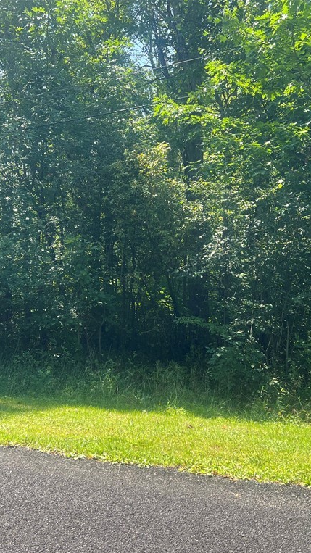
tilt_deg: +2.0
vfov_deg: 52.8
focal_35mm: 38
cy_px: 278
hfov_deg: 31.0
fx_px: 557
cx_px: 113
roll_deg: -1.0
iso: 50
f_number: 1.5
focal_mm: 5.7
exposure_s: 1/628
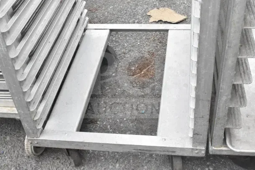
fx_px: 361
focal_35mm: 51
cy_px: 85
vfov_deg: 26.5
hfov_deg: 38.9
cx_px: 128
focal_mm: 34
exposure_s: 1/800
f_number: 14
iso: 6400
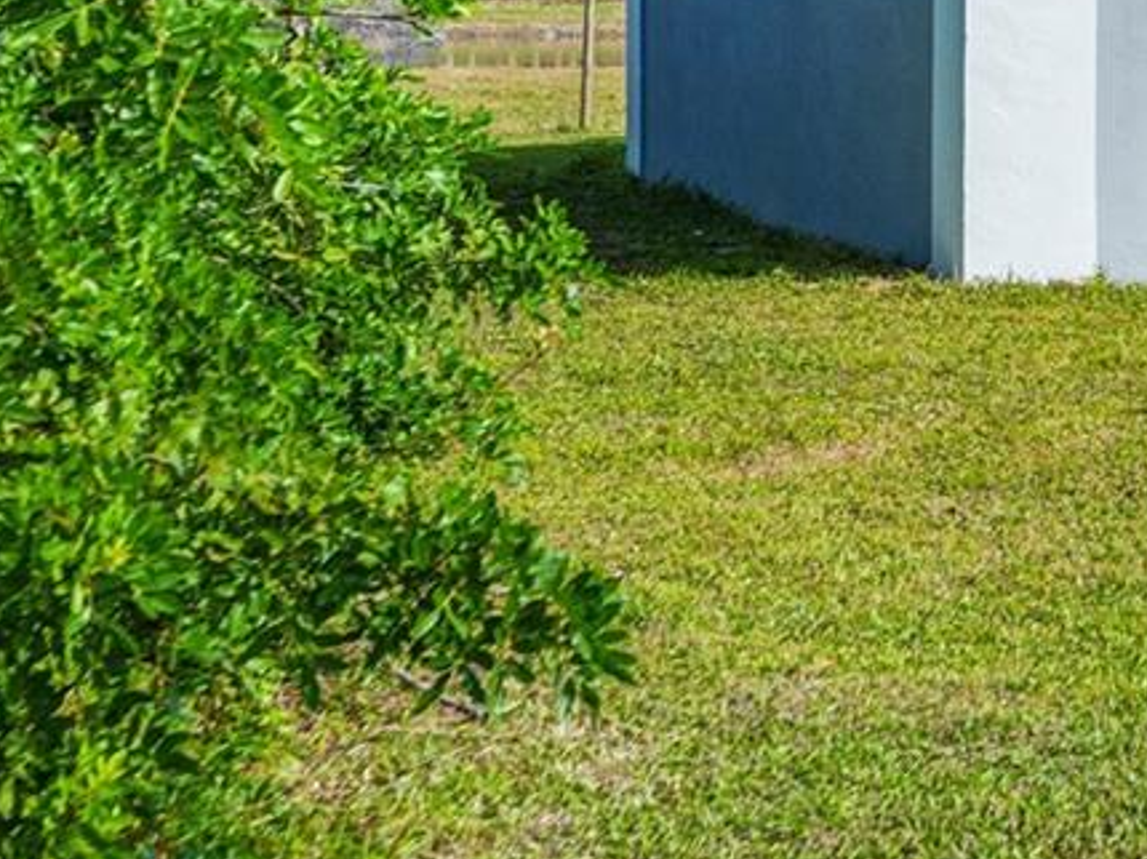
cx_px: 1947
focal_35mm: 111
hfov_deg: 15.6
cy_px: -237
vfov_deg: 12.9
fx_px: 3682
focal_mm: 20.7
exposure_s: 1/400
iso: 50
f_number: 5
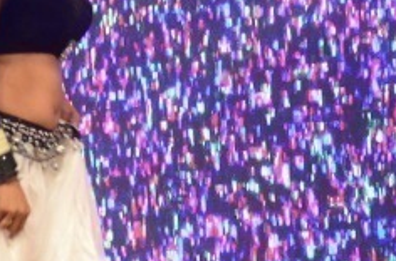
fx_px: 1788
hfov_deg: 12.4
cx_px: -72
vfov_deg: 8.4
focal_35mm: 163
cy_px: 214
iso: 1250
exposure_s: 1/100
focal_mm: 32
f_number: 4.5
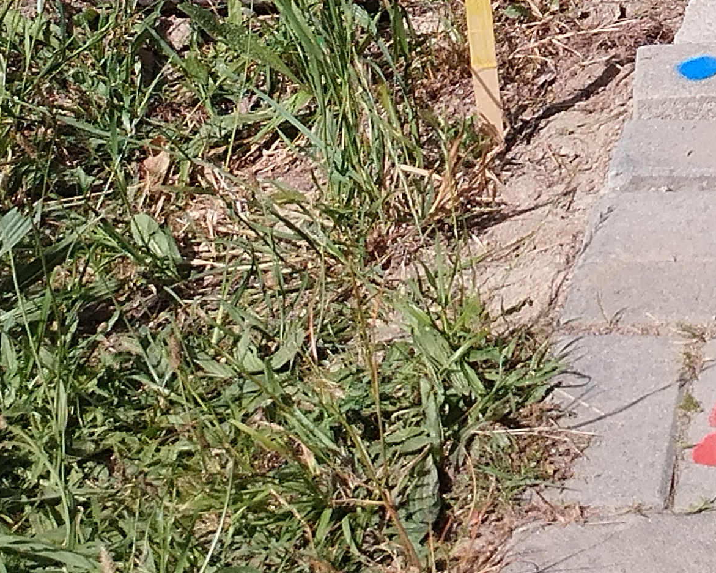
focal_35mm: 130
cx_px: 1054
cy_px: -315
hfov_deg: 13.9
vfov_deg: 11.3
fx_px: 2755
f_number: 1.8
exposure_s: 1/1175
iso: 100
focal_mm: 6.24
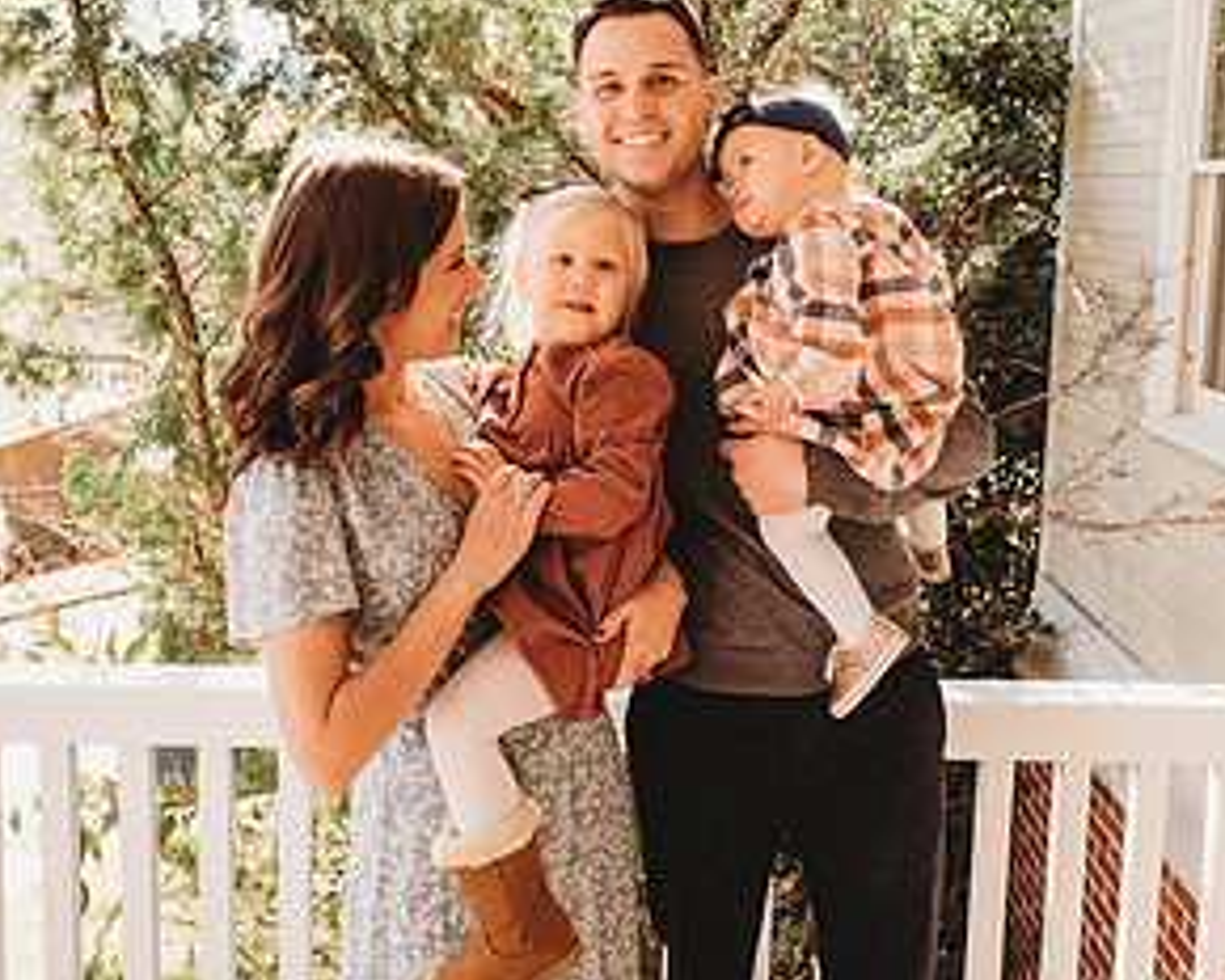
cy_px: 317
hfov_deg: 51.5
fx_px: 1269
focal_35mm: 35
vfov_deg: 41.6
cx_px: 625
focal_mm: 24
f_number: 4.5
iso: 400
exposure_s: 1/200
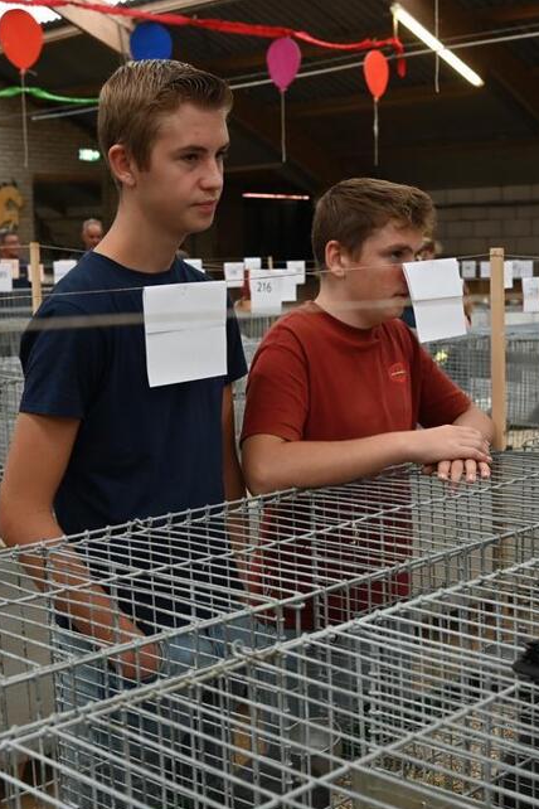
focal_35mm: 54
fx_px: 1213
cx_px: 372
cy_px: 414
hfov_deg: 24.9
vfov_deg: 36.9
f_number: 6.3
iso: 1250
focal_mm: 35
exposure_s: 1/125
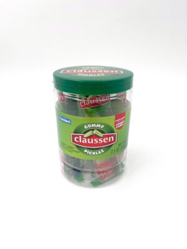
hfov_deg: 53.1
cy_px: 124
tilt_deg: -26.5
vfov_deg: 67.3
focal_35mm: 26
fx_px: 187
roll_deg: -0.3
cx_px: 94
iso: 50
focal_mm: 5.1
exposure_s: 1/664
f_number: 1.6
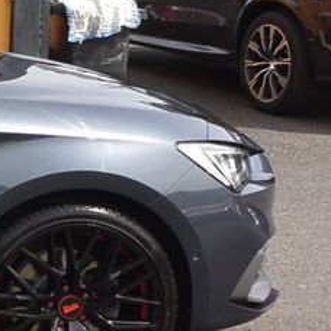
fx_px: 1158
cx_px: -391
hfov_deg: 13.3
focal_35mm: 107
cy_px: 60
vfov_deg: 16.1
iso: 160
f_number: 8
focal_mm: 10.7
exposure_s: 1/250
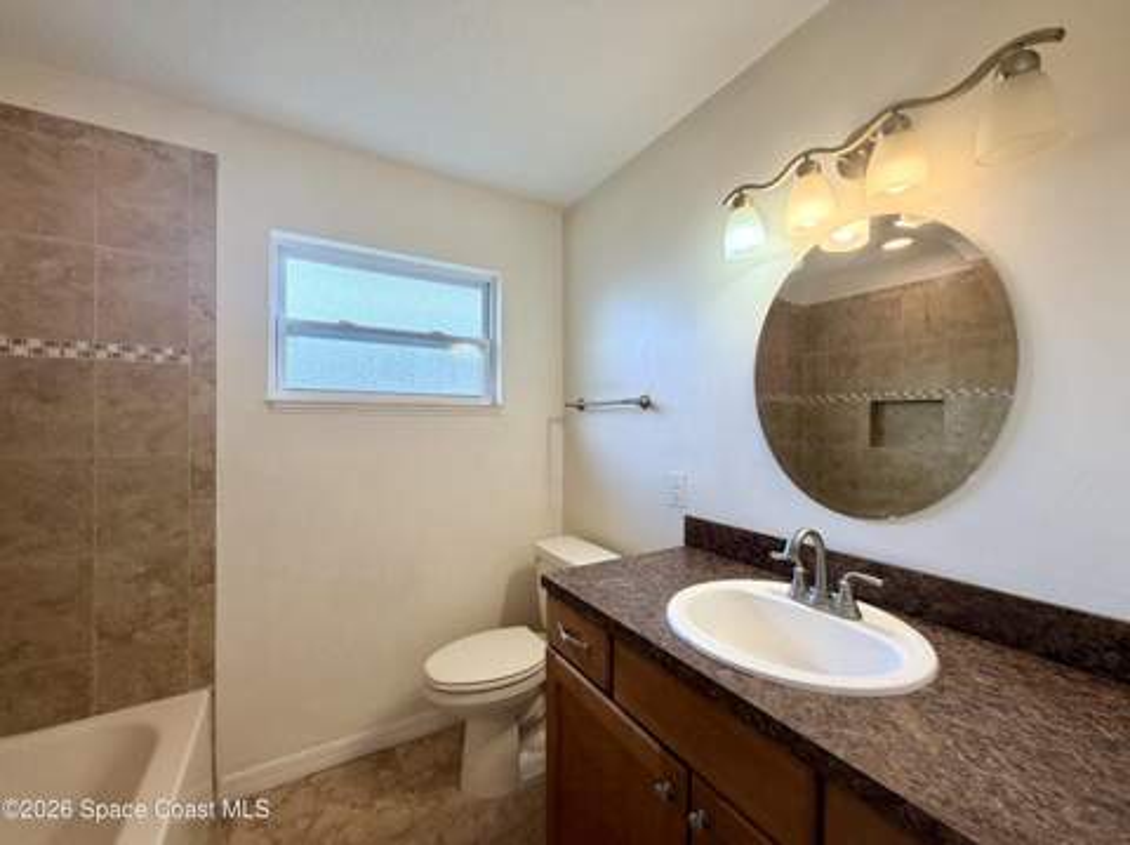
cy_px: 422
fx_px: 457
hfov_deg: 102.1
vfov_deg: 85.6
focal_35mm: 14
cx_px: 565
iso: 160
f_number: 2.2
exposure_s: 1/120
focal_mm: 2.22
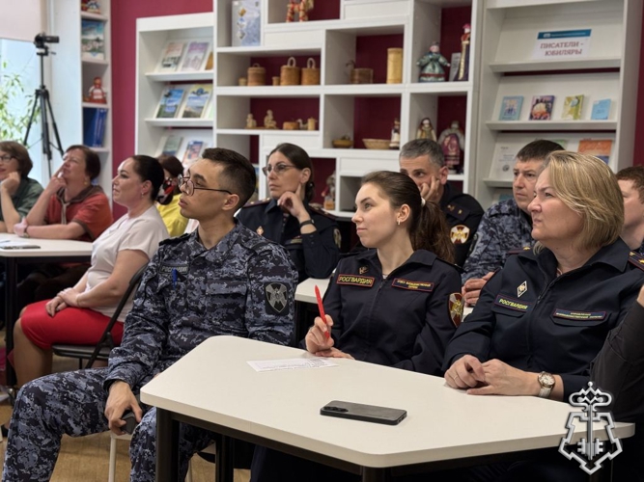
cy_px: 241
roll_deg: -1.1
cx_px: 322
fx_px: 893
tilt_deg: -6.2
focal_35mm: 48
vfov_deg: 30.3
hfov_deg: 39.7
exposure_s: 1/60
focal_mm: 6.76
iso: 100
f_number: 1.78
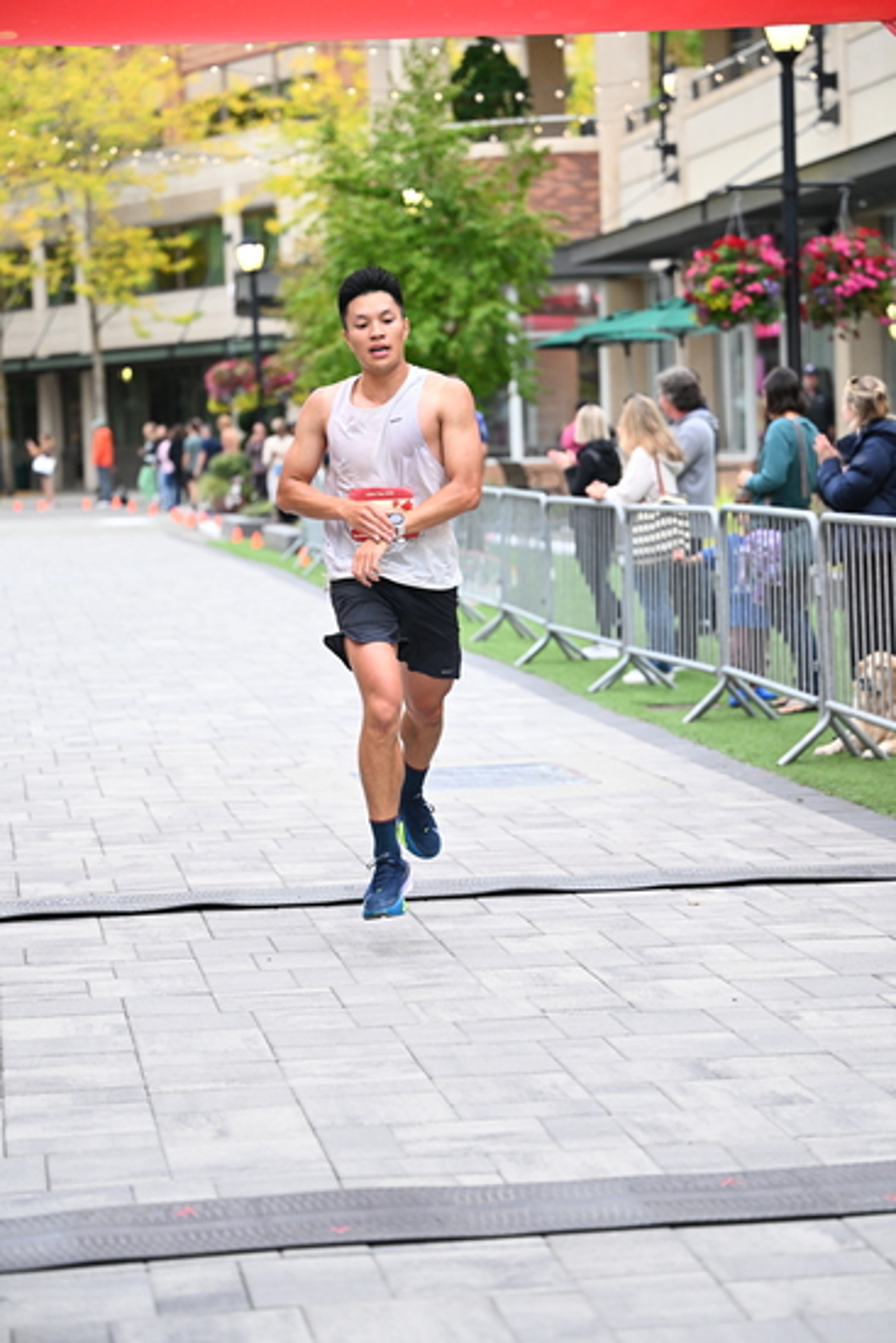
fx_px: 3171
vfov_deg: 23.9
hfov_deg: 16.1
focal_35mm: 85
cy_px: 672
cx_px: 448
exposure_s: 1/800
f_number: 2.8
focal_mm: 85
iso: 1600
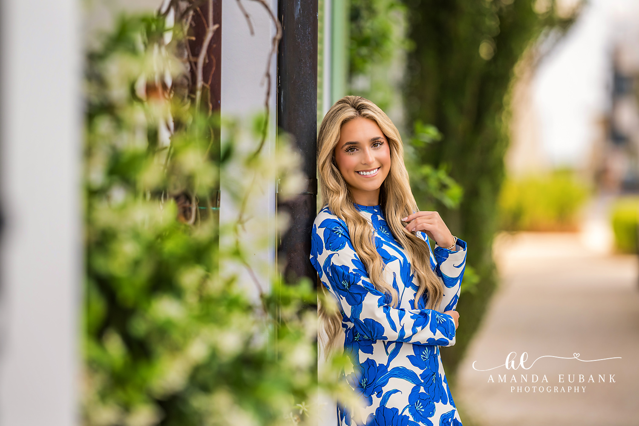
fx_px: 3550
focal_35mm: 200
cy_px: 213
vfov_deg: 6.9
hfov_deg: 10.3
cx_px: 320
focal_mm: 200
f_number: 2.8
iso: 320
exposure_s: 1/1250
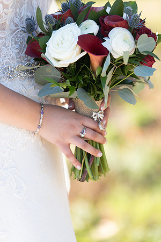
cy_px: 121
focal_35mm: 165
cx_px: 80
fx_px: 1107
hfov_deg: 8.3
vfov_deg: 12.5
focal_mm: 165
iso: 100
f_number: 3.5
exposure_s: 1/250
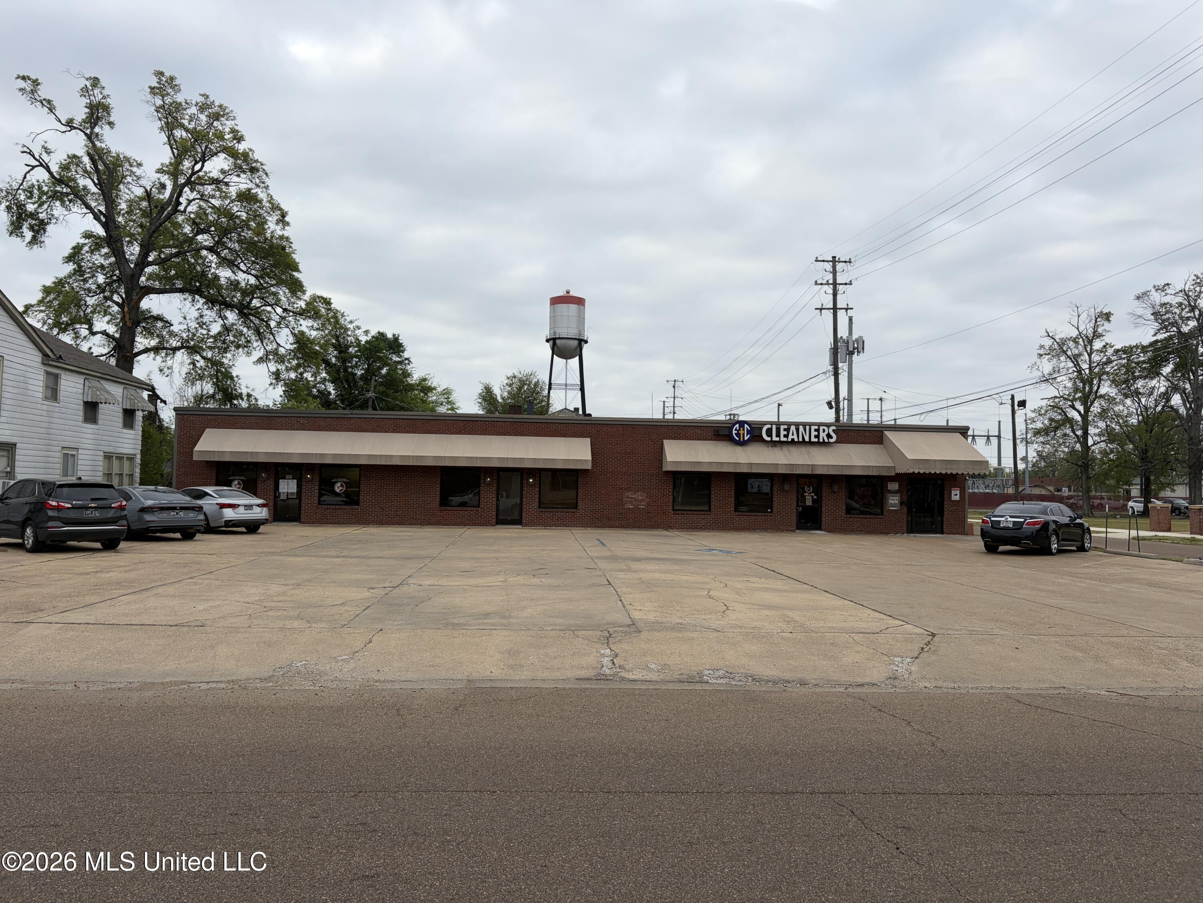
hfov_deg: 67.3
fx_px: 904
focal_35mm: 26
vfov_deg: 53.1
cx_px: 602
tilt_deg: +2.9
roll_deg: -1.2
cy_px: 452
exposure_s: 1/1451
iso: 50
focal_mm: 5.96
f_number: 1.6
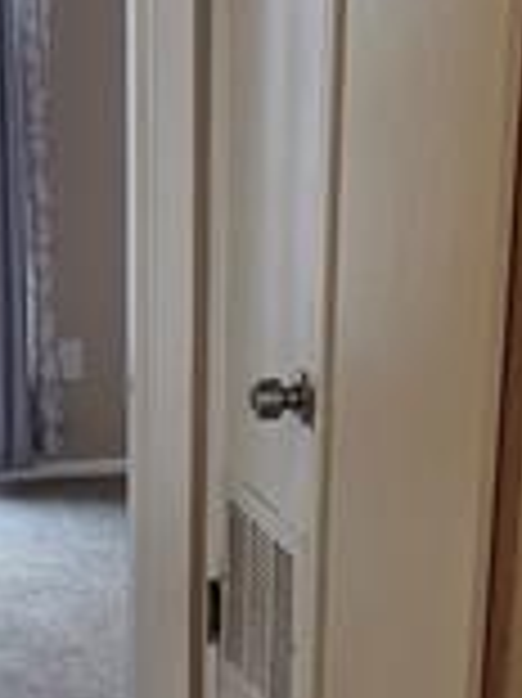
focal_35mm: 114
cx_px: -11
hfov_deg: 12.8
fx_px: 2295
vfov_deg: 16.3
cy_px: 914
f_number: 1.7
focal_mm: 6.3
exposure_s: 1/120
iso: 80
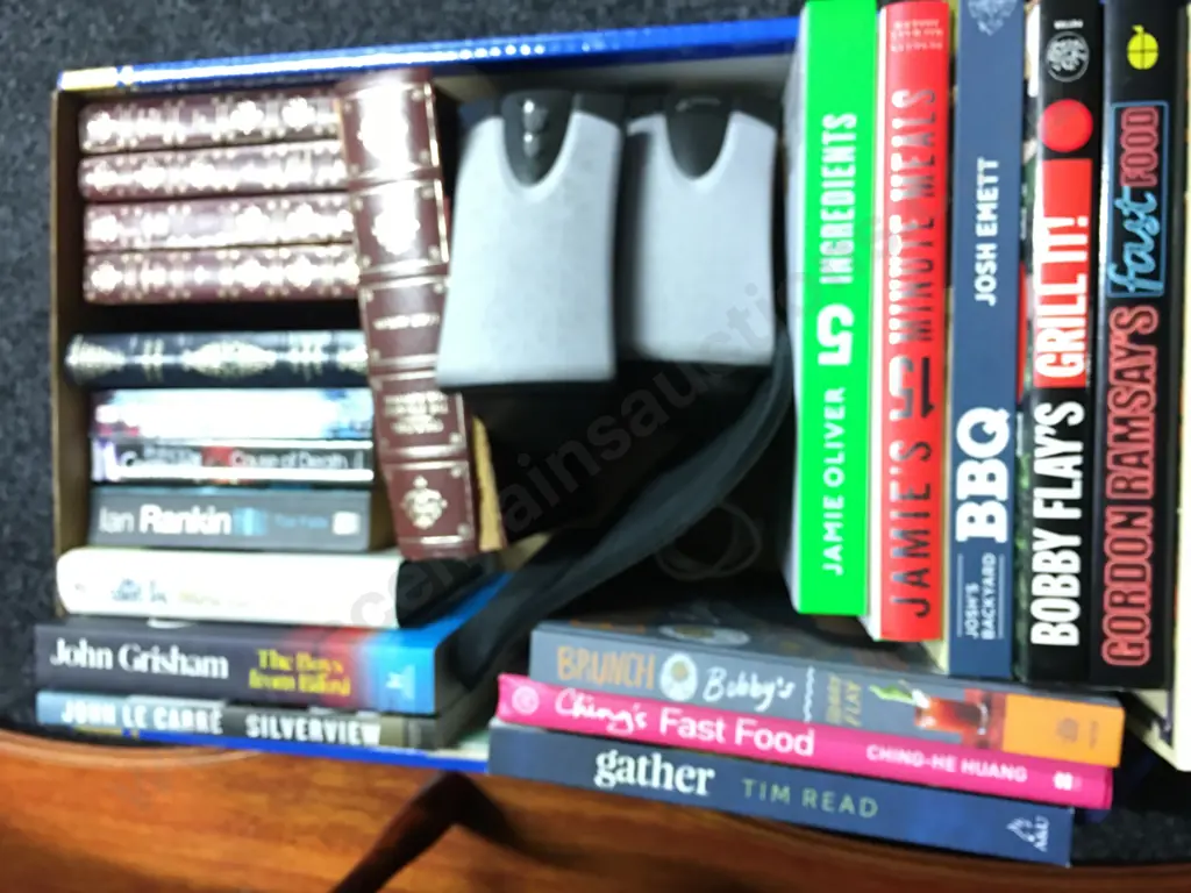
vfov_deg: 48.2
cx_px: 596
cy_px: 446
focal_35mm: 29
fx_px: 998
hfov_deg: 61.7
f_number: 2.2
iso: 80
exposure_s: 1/10
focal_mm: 4.15
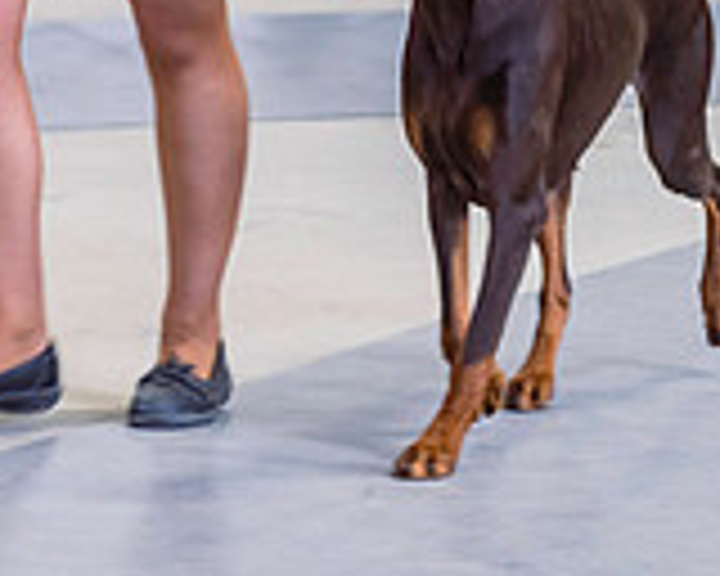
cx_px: 362
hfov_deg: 4.8
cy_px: -135
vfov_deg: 3.8
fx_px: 8609
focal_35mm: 404
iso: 1600
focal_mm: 102
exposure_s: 1/160
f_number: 2.8
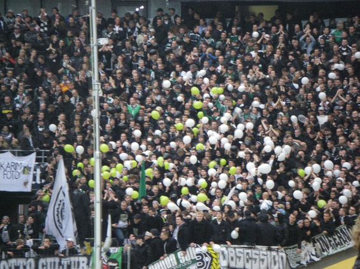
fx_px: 2390
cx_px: 180
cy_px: 134
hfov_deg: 8.6
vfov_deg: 6.5
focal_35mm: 230
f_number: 4.8
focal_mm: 37.9
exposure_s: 1/80
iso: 800
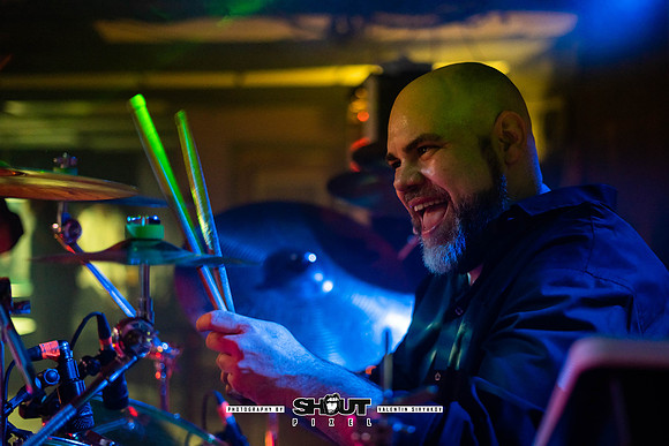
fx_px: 1047
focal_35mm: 56
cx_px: 371
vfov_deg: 24.0
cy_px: 244
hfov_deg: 35.4
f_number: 1.8
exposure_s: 1/250
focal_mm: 50
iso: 1000
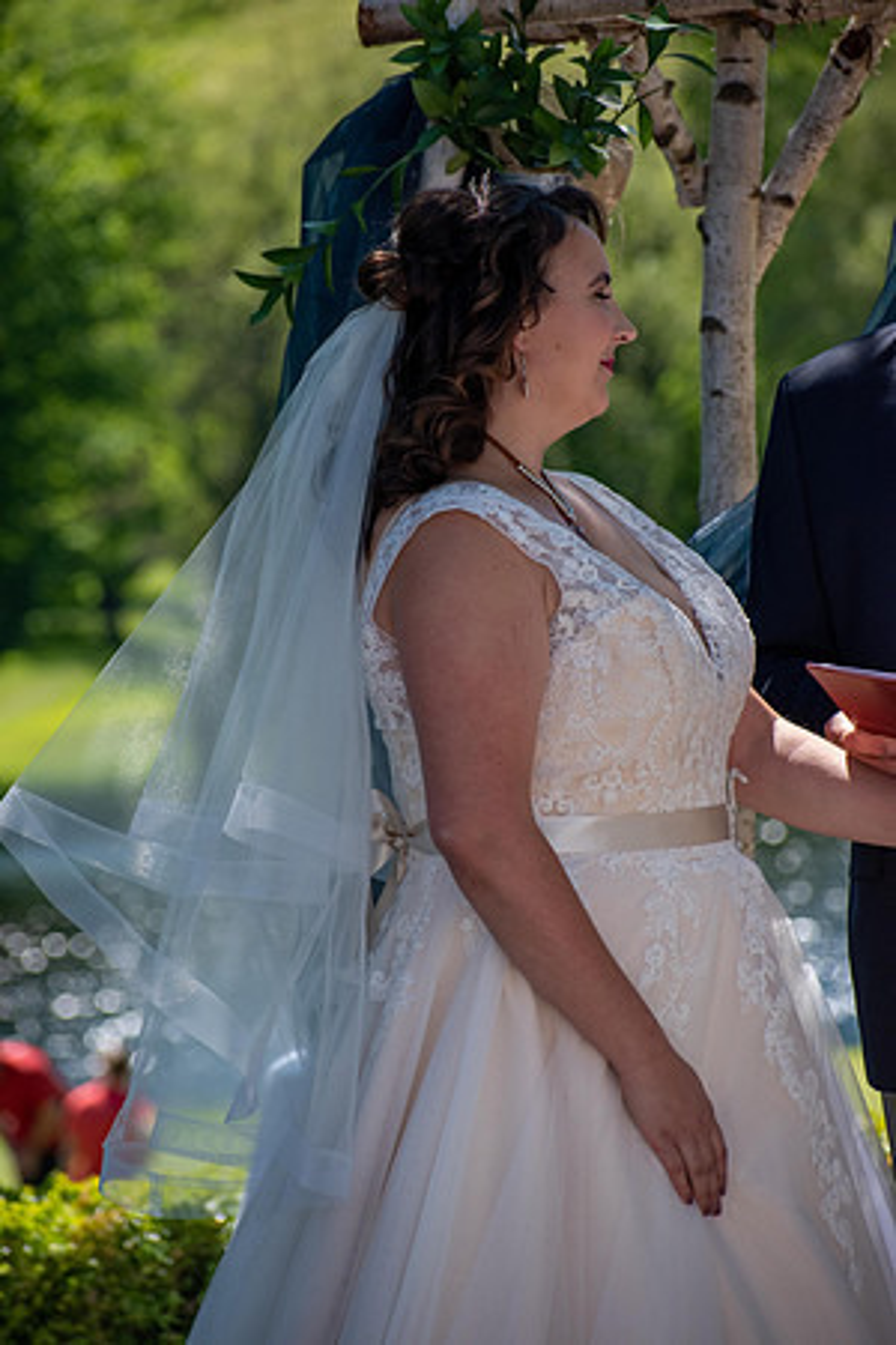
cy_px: 672
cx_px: 448
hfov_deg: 6.1
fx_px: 8399
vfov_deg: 9.1
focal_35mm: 225
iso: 400
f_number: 5
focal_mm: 150
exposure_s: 1/1600
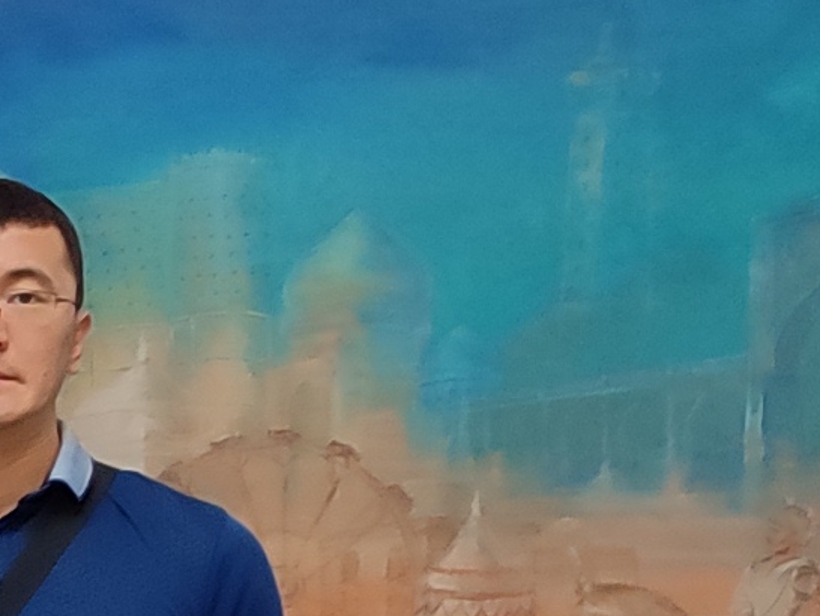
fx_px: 4337
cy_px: 817
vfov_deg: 8.0
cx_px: -1310
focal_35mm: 183
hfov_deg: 9.4
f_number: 1.89
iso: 201
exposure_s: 1/50
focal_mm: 5.95
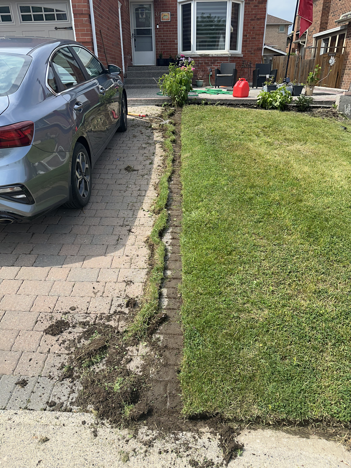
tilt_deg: -26.6
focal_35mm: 24
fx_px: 324
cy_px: 234
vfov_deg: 71.6
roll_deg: +1.4
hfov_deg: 56.8
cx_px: 176
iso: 80
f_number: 1.78
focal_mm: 6.86
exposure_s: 1/3472
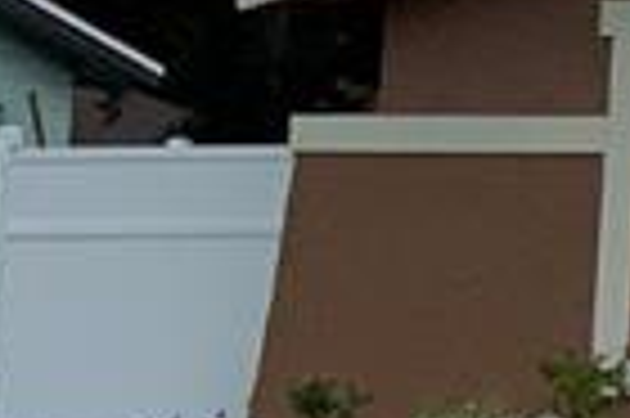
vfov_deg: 6.1
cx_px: 1850
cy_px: -202
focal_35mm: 221
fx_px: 3863
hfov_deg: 8.1
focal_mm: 3
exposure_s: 1/3788
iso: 20
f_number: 1.8
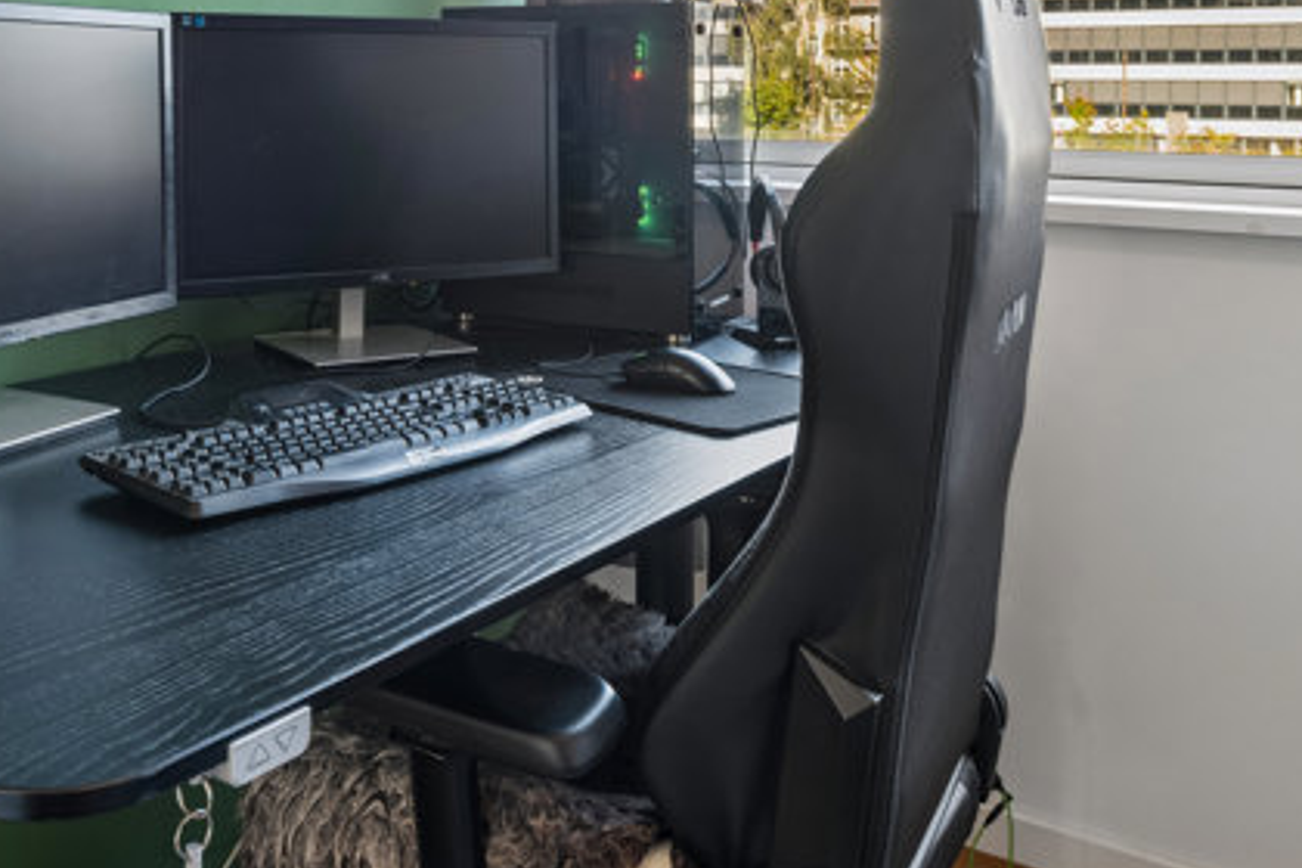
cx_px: 329
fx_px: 1447
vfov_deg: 31.8
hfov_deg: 46.7
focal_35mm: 40
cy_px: 88
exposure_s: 1/3.33
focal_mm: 21
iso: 160
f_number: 8
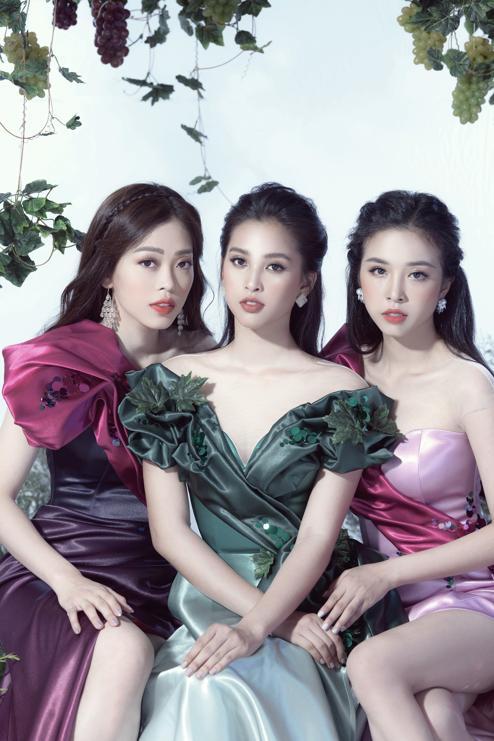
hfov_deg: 12.5
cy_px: 370
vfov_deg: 18.6
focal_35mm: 110
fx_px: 2264
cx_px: 247
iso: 100
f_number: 4.5
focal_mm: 110
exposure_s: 1/160
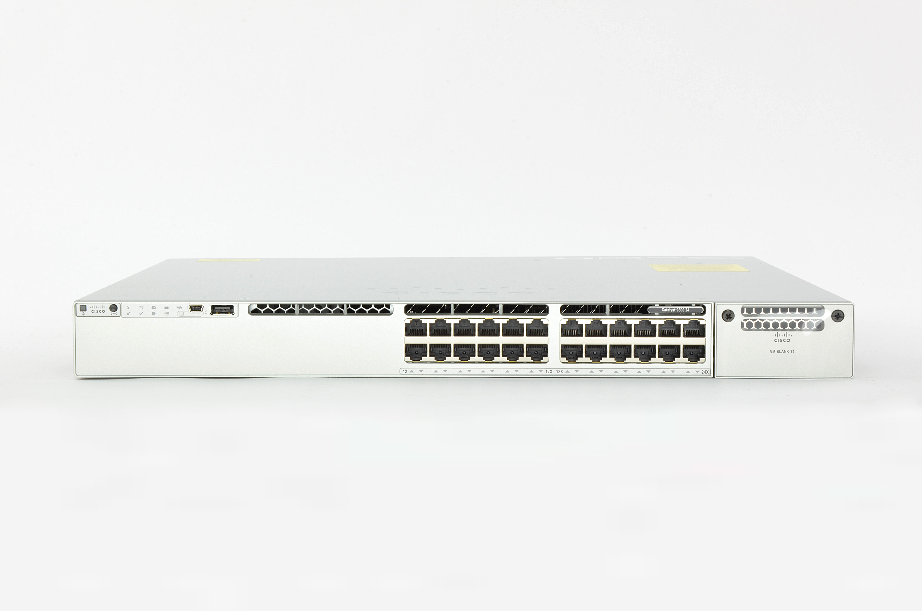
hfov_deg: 23.4
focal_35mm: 87
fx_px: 2224
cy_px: 306
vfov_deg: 15.6
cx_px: 461
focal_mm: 58
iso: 100
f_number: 22
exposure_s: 1
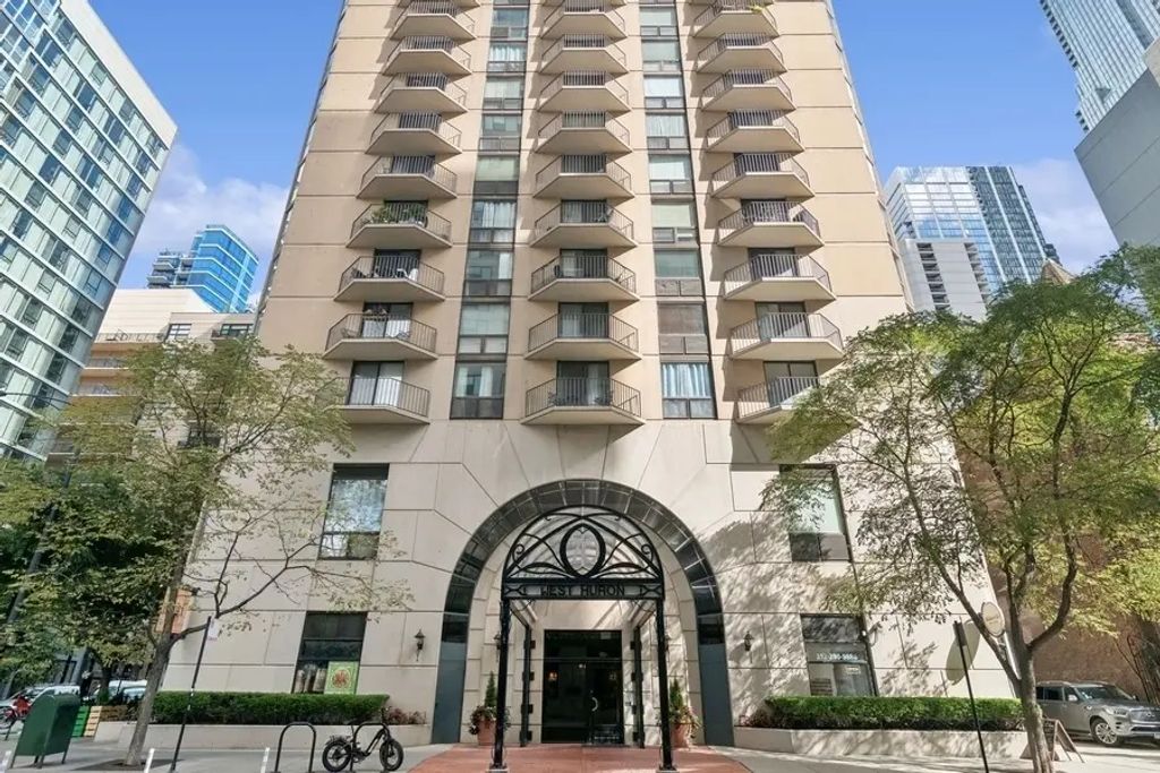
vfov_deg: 67.4
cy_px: 386
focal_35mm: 18
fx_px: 580
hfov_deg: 90.0
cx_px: 580
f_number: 8
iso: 200
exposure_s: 1/320
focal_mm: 12
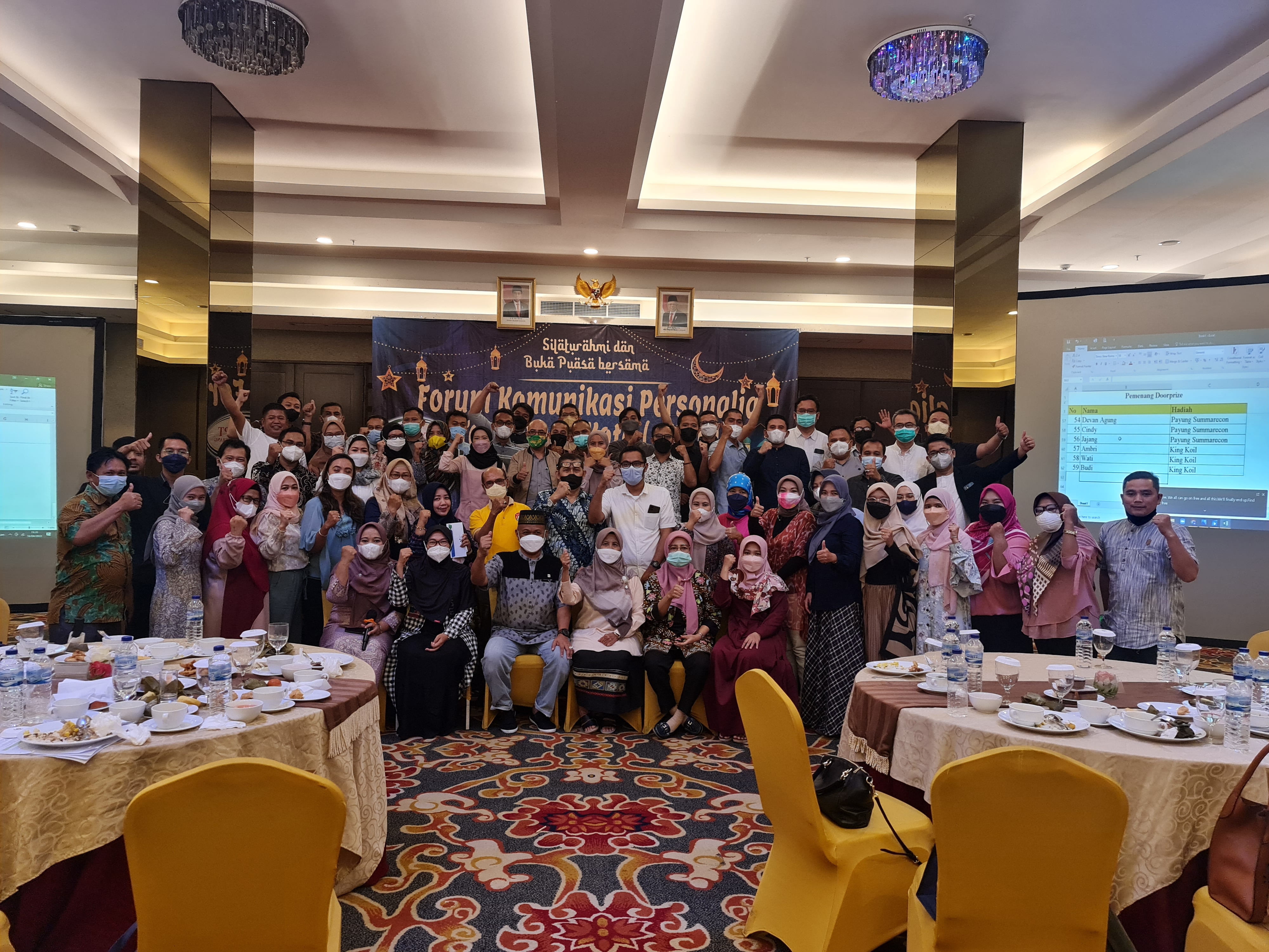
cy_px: 476
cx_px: 634
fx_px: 916
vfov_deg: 54.9
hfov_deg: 69.4
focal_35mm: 25
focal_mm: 7
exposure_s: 1/50
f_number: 1.8
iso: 250
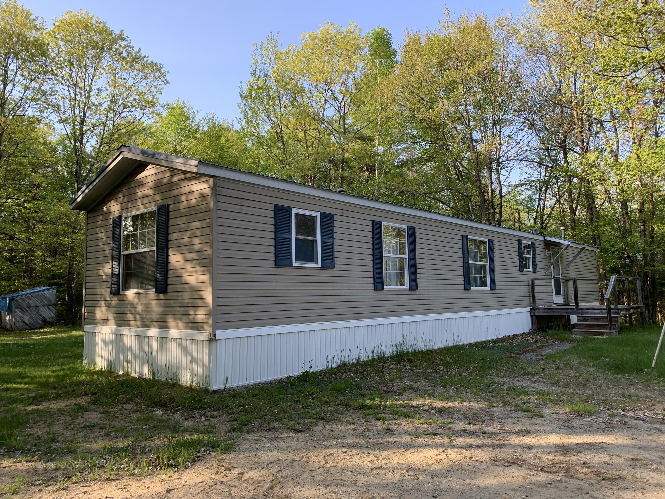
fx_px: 499
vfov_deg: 53.1
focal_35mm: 26
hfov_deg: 67.3
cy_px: 250
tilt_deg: +7.2
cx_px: 332
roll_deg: +2.0
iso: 25
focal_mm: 4.25
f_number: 1.8
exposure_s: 1/272
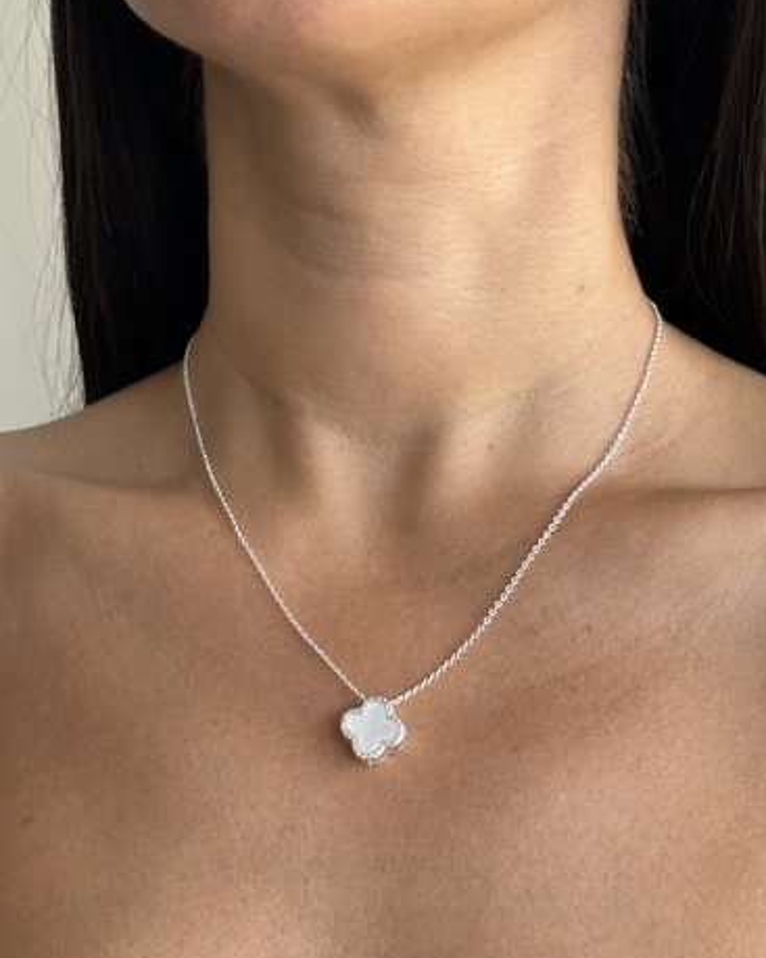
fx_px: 1673
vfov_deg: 32.0
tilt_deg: -8.0
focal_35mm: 59
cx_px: 351
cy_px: 510
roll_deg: +1.9
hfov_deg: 25.8
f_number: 1.6
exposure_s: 1/121
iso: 50
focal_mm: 5.96
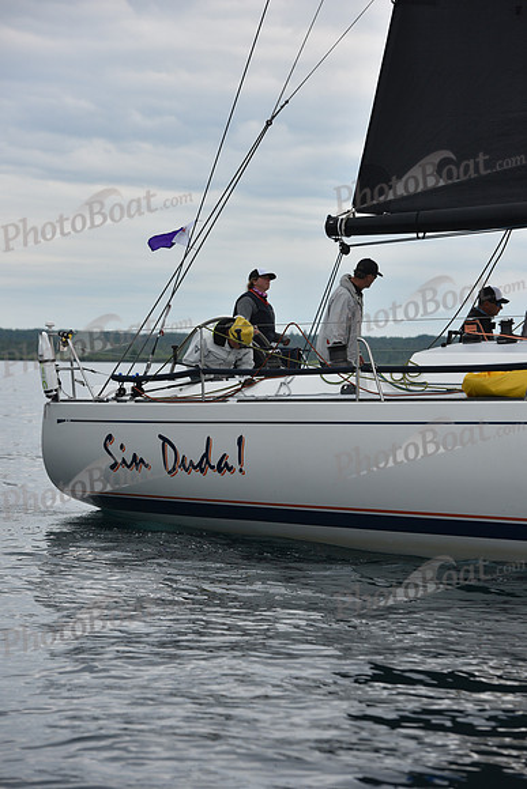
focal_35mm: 125
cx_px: 264
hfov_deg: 11.0
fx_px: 2743
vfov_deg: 16.4
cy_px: 394
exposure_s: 1/800
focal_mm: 125
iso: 250
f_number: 5.6
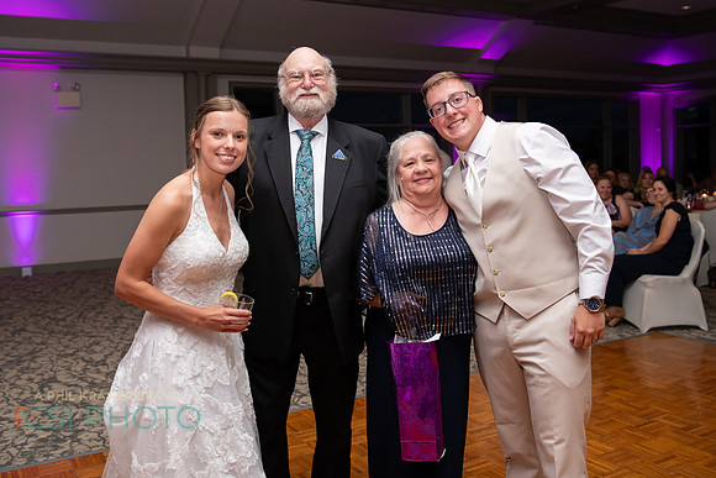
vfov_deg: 35.1
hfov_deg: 50.8
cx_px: 352
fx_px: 753
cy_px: 196
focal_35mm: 38
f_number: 4
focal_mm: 30
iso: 800
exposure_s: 1/160
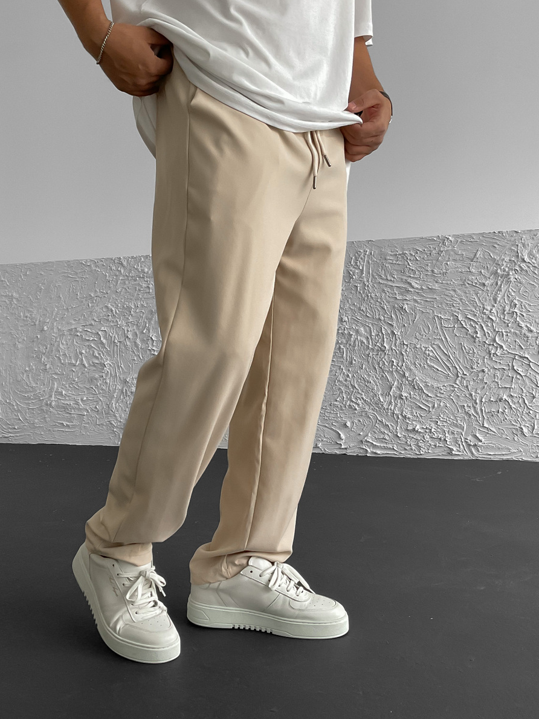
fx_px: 810
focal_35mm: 39
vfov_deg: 47.8
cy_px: 321
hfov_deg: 36.7
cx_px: 215
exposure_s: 1/115
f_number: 1.8
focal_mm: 3
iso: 64
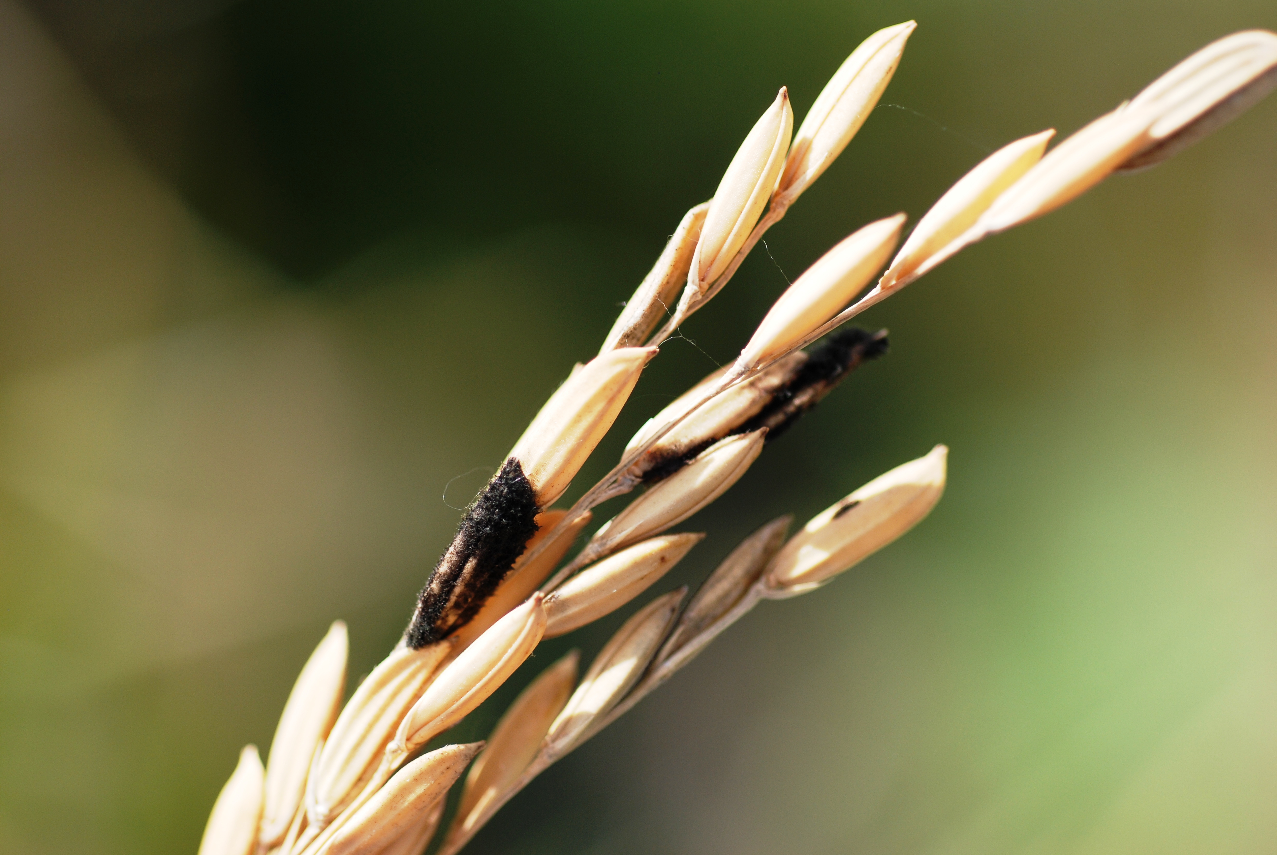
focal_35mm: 90
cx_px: 638
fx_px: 3196
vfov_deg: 15.2
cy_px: 428
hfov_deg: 22.6
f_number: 4
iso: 140
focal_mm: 60
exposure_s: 1/1000
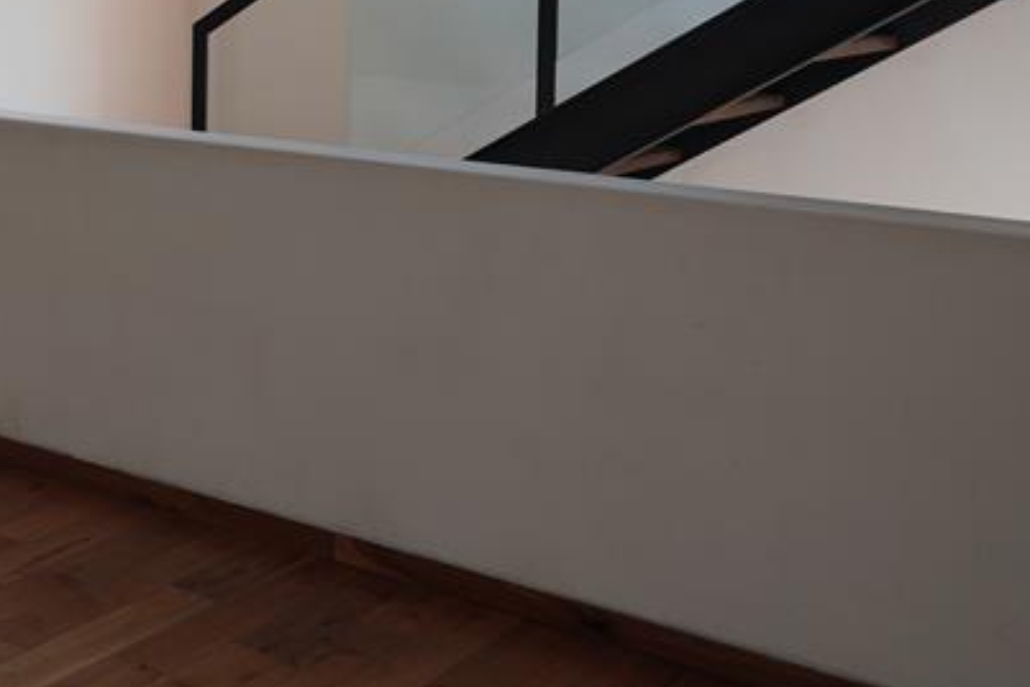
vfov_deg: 22.6
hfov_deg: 32.8
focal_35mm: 57
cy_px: -21
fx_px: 1639
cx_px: 69
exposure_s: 1/100
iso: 100
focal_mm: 15
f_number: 3.5
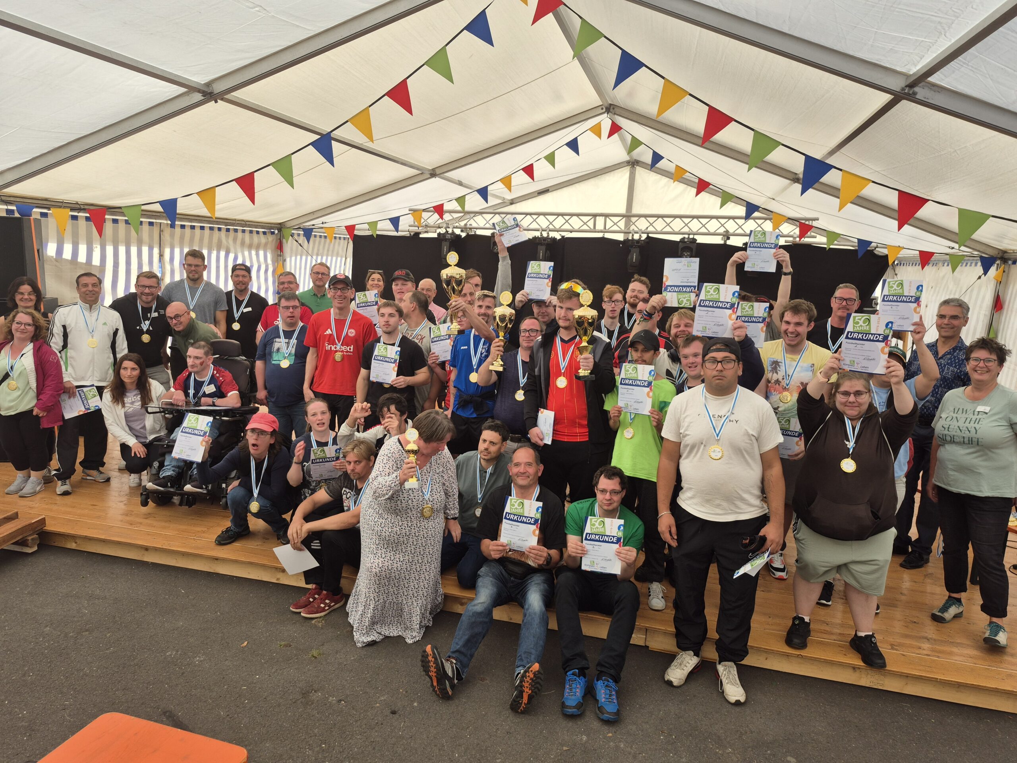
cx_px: 508
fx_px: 676
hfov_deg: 73.9
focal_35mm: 23
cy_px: 382
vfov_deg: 58.9
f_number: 1.8
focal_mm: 5.4
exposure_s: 1/216
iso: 25
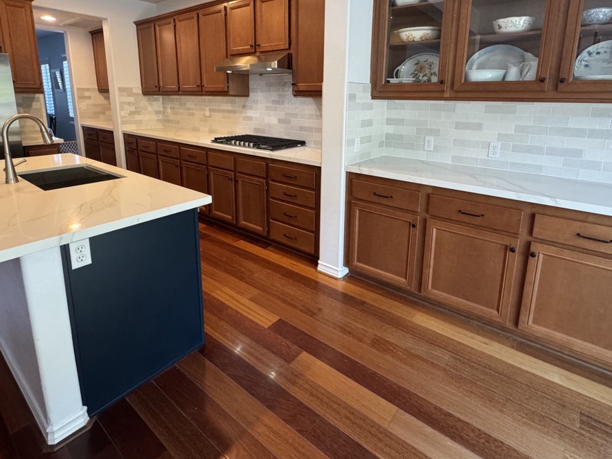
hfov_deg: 84.6
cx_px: 314
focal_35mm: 19
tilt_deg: -12.1
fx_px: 336
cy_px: 165
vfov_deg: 67.3
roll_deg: -1.8
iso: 320
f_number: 2.2
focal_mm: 2.22
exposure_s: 1/60
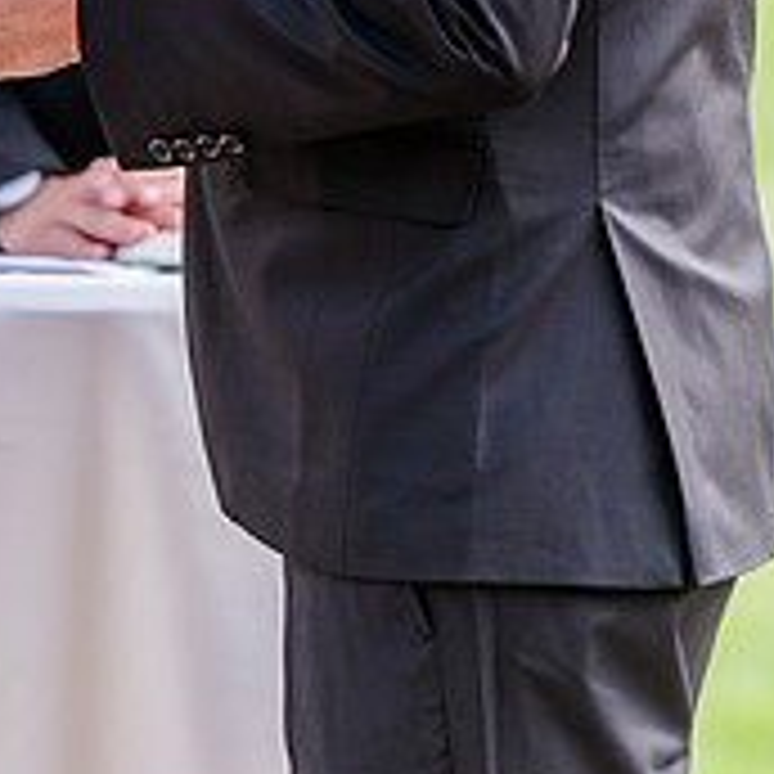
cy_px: 119
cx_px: -495
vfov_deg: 3.1
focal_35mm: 574
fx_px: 14520
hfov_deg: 3.0
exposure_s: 1/800
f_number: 2.8
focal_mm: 200
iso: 200
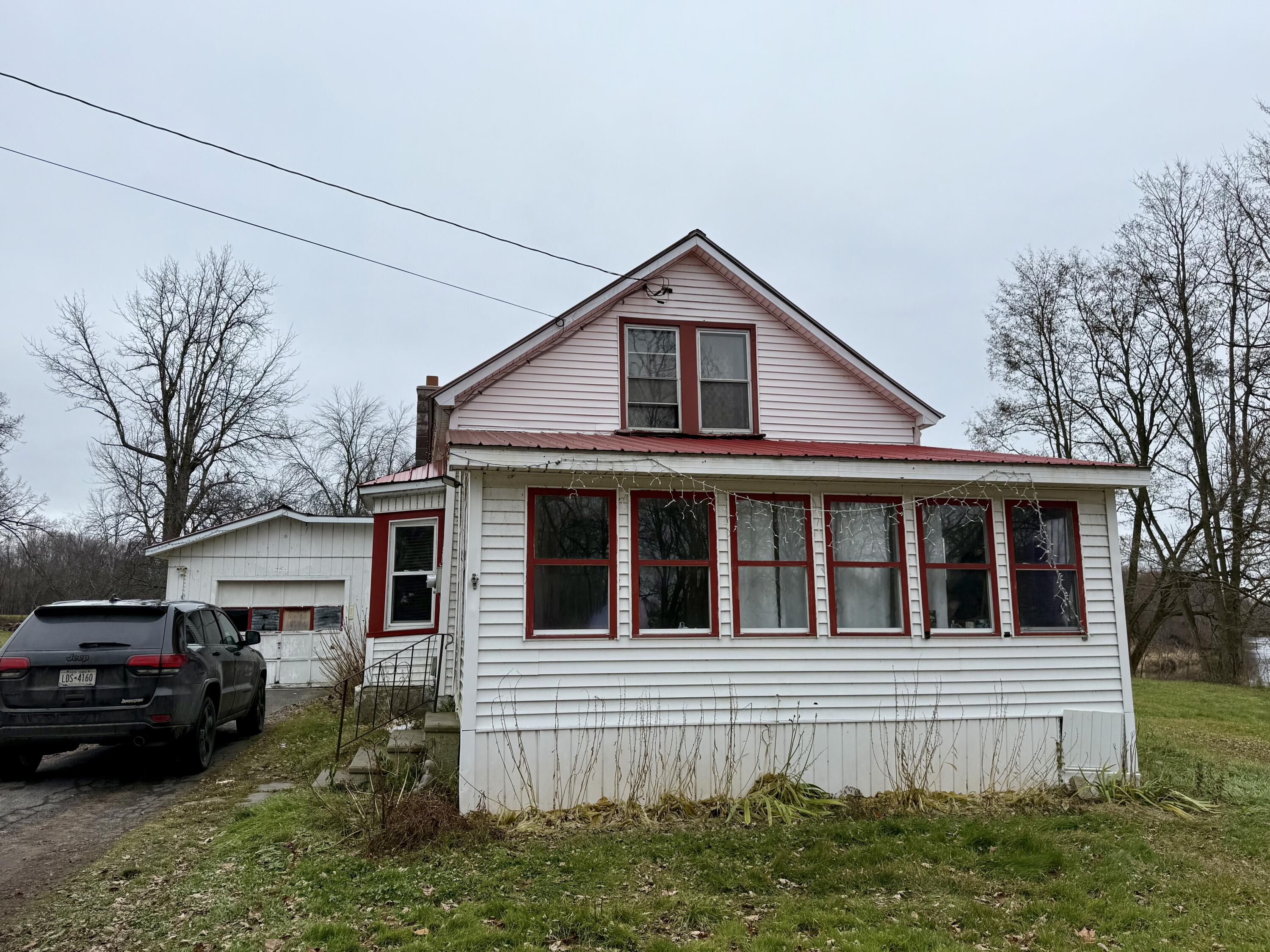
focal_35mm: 24
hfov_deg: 71.6
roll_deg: +1.6
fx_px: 881
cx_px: 635
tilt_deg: +8.1
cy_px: 476
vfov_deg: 56.8
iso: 80
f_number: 1.78
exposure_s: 1/1337
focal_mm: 6.76
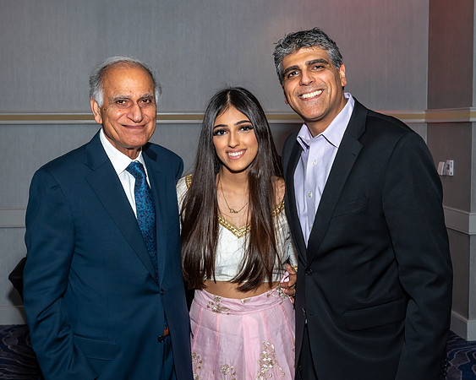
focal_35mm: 61
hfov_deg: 30.8
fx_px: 864
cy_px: 190
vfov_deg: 24.8
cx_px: 232
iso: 500
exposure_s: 1/250
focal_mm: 34
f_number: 7.1
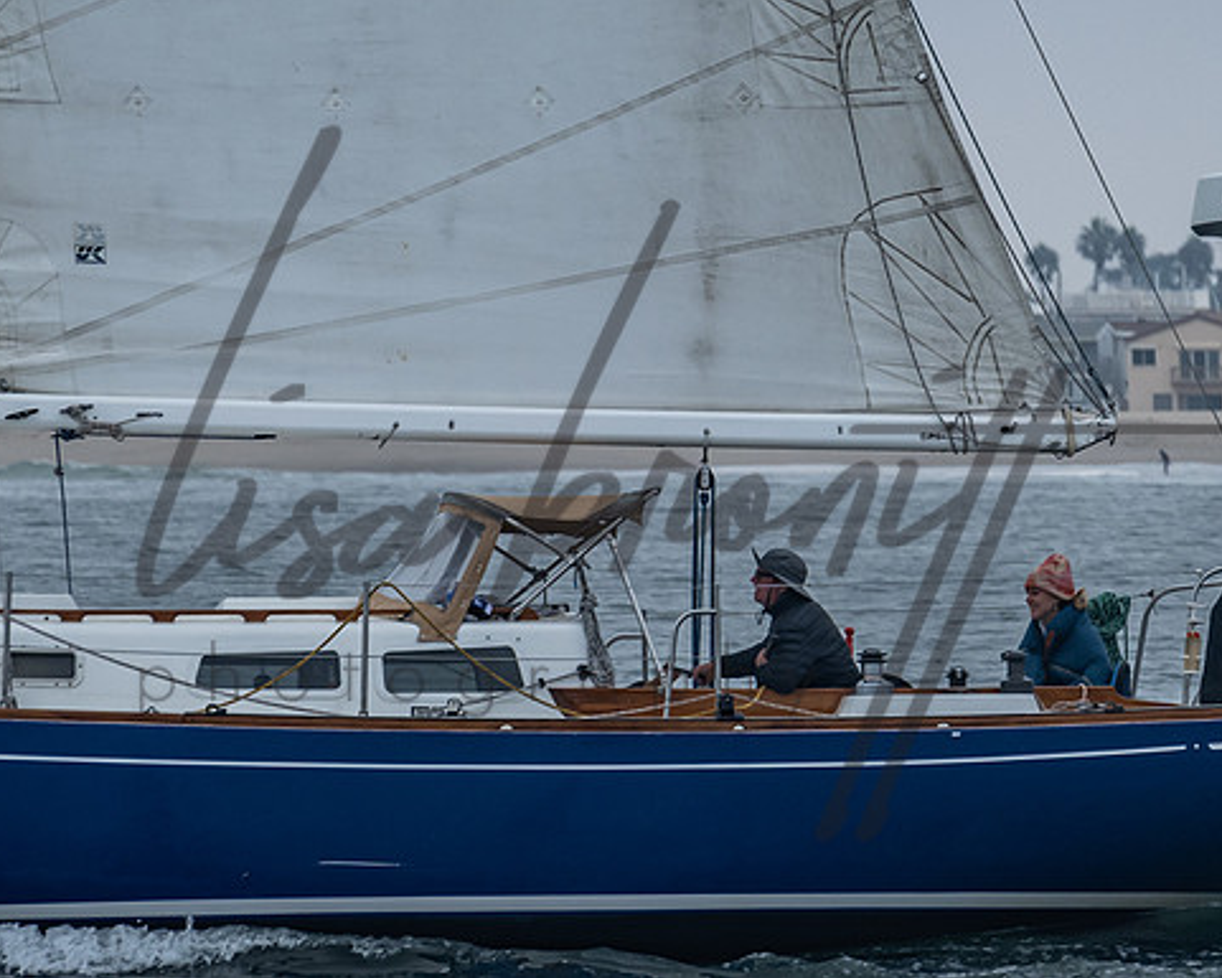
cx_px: 711
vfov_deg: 2.8
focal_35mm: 562
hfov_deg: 3.4
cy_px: 272
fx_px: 20330
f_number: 6.3
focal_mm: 200
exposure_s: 1/1600
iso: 320
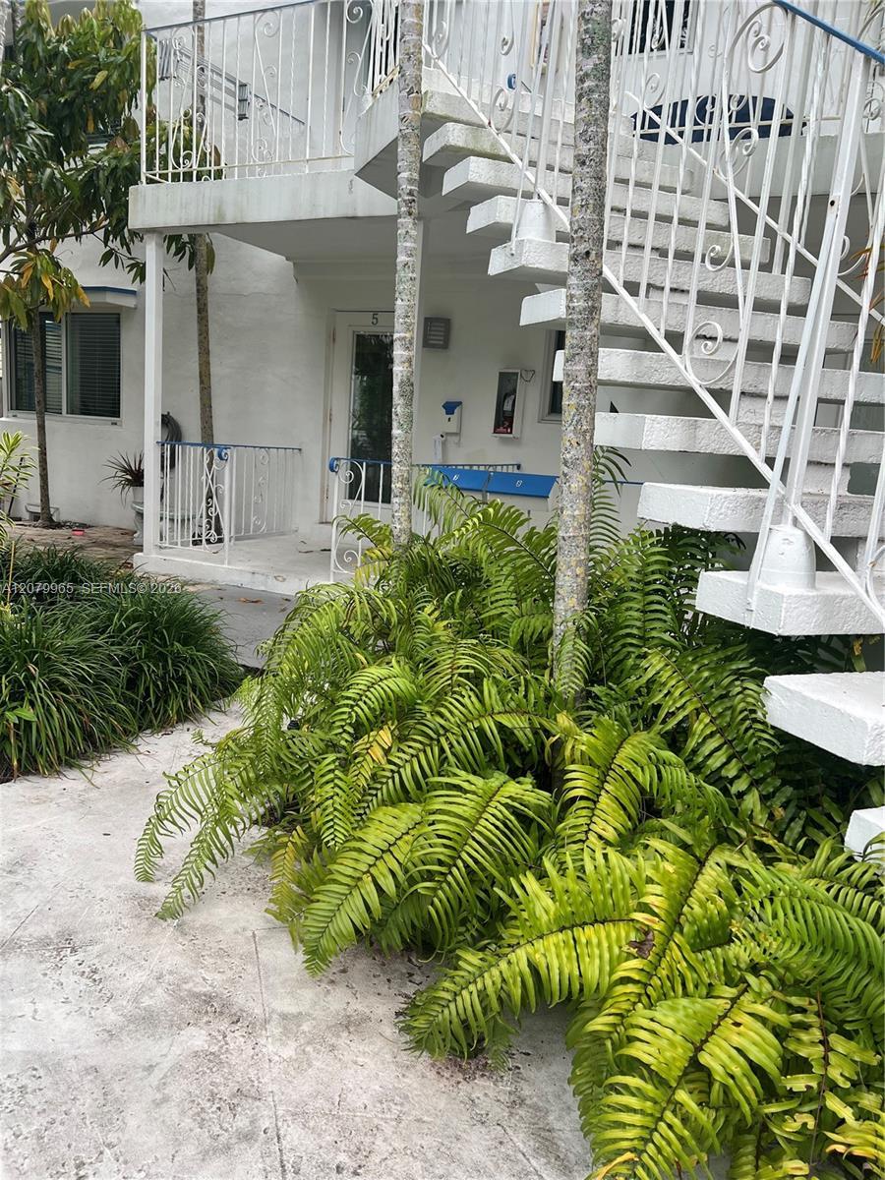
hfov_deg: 53.1
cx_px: 442
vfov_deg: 67.3
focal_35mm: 26
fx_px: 886
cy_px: 590
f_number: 1.5
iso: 40
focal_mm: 5.7
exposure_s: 1/155
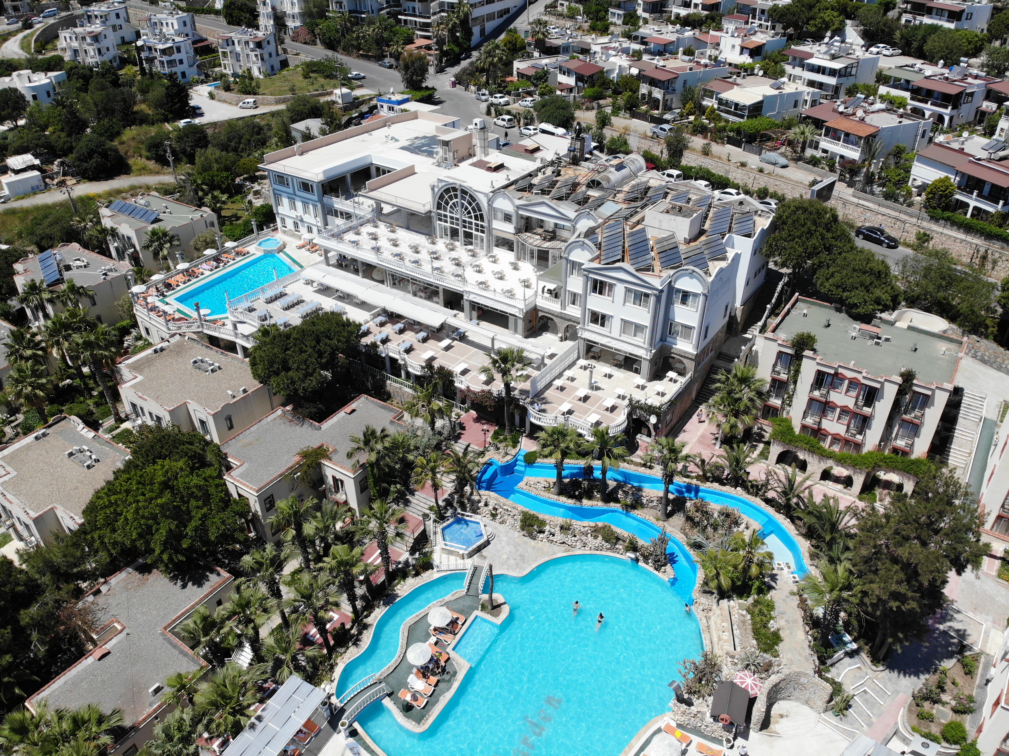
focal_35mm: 24
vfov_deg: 56.8
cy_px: 378
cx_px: 504
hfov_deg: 71.6
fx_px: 699
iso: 101
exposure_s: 1/1496
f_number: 2.8
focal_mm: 4.5
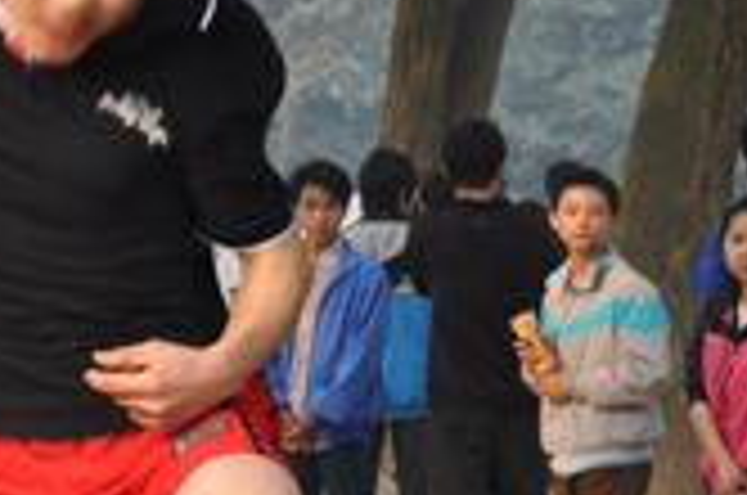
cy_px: 567
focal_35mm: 362
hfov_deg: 5.7
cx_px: -99
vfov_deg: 3.8
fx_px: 7497
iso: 200
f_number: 5.6
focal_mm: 80
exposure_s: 1/125
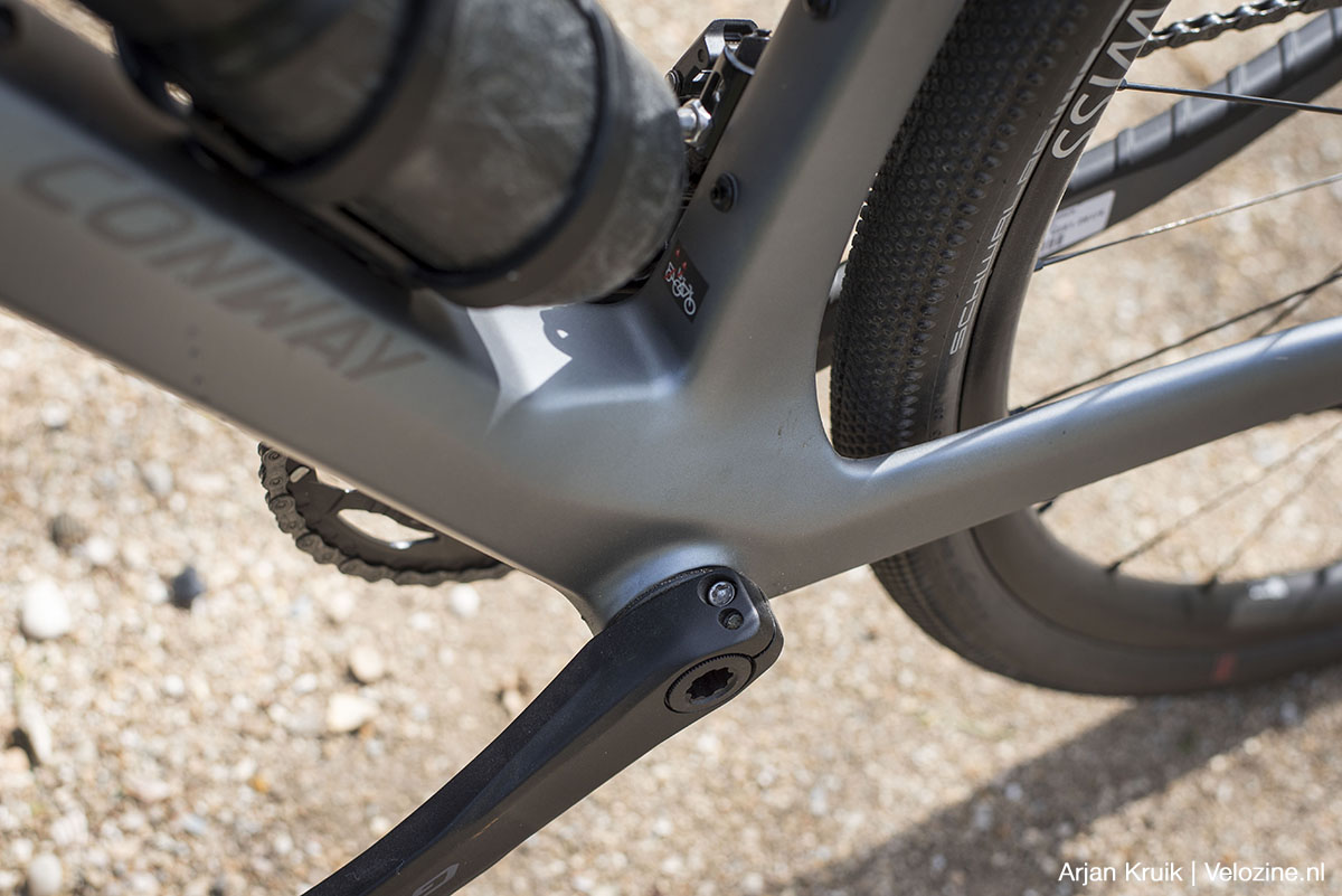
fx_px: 1864
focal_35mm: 50
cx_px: 671
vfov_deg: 27.0
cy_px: 448
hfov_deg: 39.6
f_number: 4.5
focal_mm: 50
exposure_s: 1/640
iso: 100
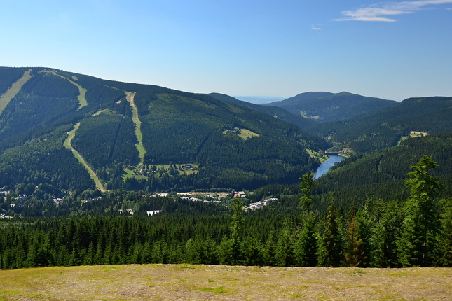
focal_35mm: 32
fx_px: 395
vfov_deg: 41.7
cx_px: 226
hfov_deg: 59.5
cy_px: 150
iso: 100
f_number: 11
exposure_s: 1/40
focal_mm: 21
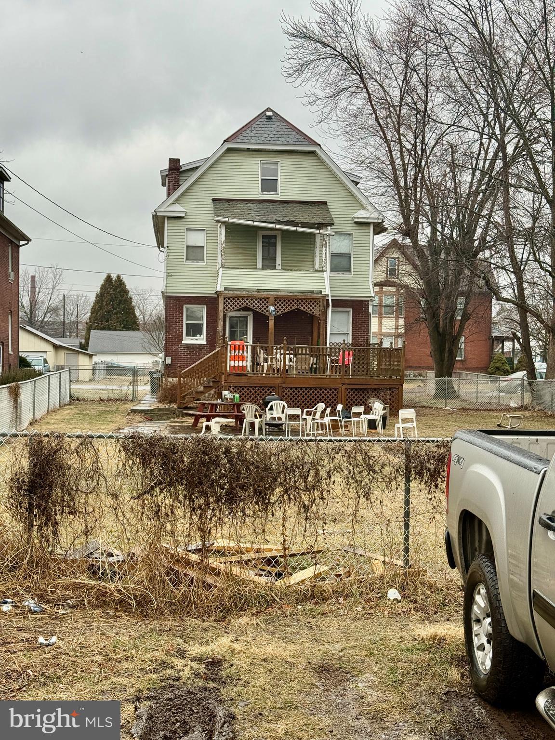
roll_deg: -0.7
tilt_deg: -0.7
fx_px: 1026
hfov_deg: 30.3
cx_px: 278
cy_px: 370
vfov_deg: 39.7
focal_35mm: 48
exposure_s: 1/286
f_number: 1.78
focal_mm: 6.76
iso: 64
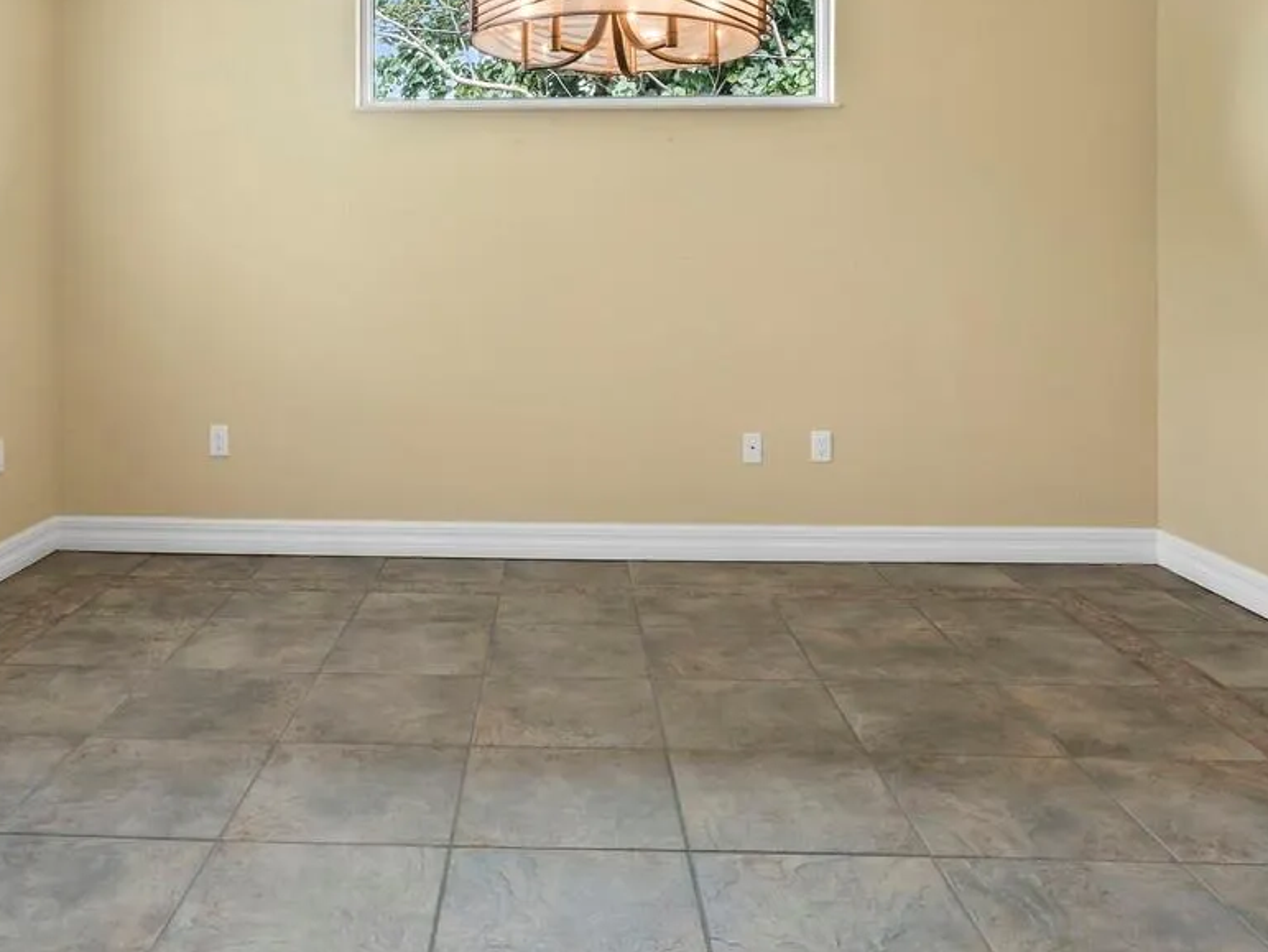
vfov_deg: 46.4
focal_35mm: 29
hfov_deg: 61.0
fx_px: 1063
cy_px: 229
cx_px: 493
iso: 400
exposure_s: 1/2.5
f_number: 11
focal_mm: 7
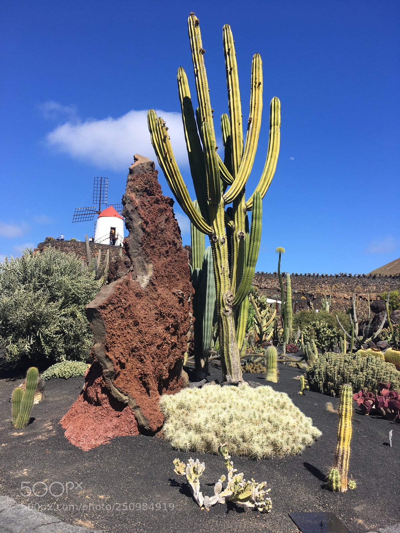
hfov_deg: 48.2
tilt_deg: +4.5
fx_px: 447
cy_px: 266
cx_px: 200
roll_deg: -2.2
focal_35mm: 29
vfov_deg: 61.7
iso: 25
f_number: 2.2
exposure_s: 1/1570
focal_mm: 4.15
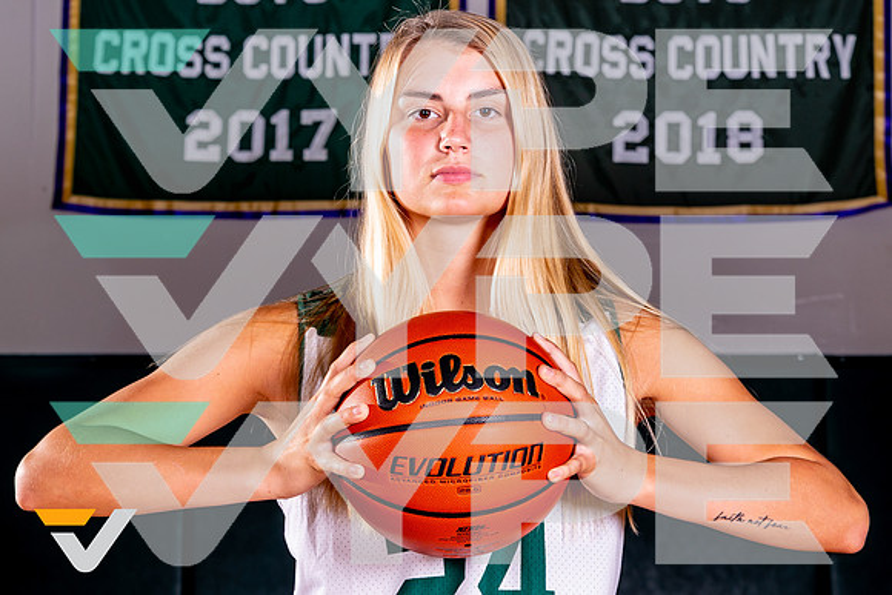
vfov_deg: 13.9
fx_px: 2432
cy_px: 361
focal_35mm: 98
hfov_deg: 20.8
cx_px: 461
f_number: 8
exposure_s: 1/100
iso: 200
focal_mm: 70
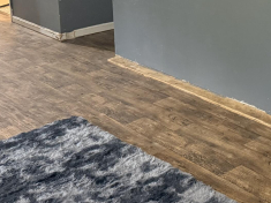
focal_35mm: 68
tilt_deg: -8.8
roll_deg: -0.8
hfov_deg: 26.1
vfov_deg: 20.4
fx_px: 532
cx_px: 307
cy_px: -29
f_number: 1.78
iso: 640
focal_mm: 6.76
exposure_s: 1/40
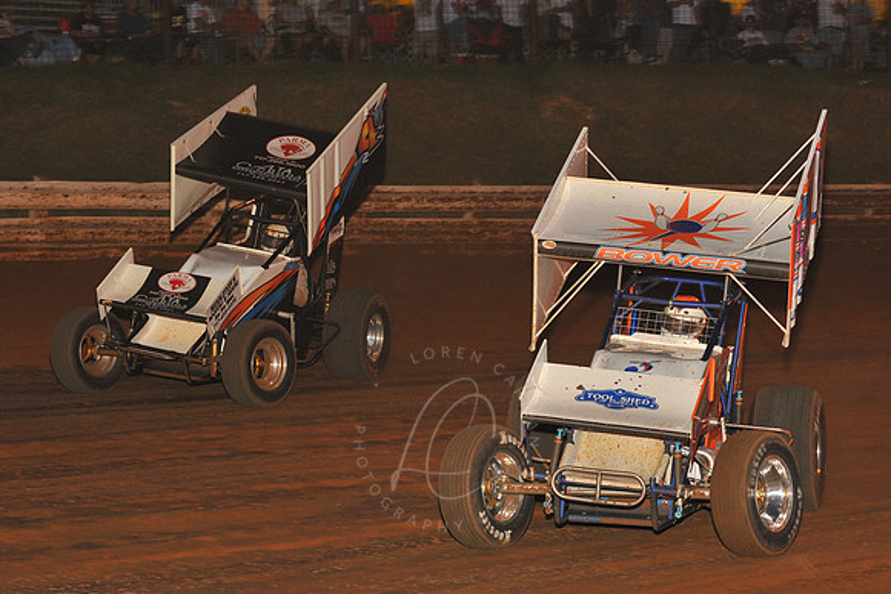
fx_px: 2599
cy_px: 297
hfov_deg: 19.5
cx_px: 446
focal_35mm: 105
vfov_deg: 13.0
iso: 1000
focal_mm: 105
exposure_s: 1/320
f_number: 7.1
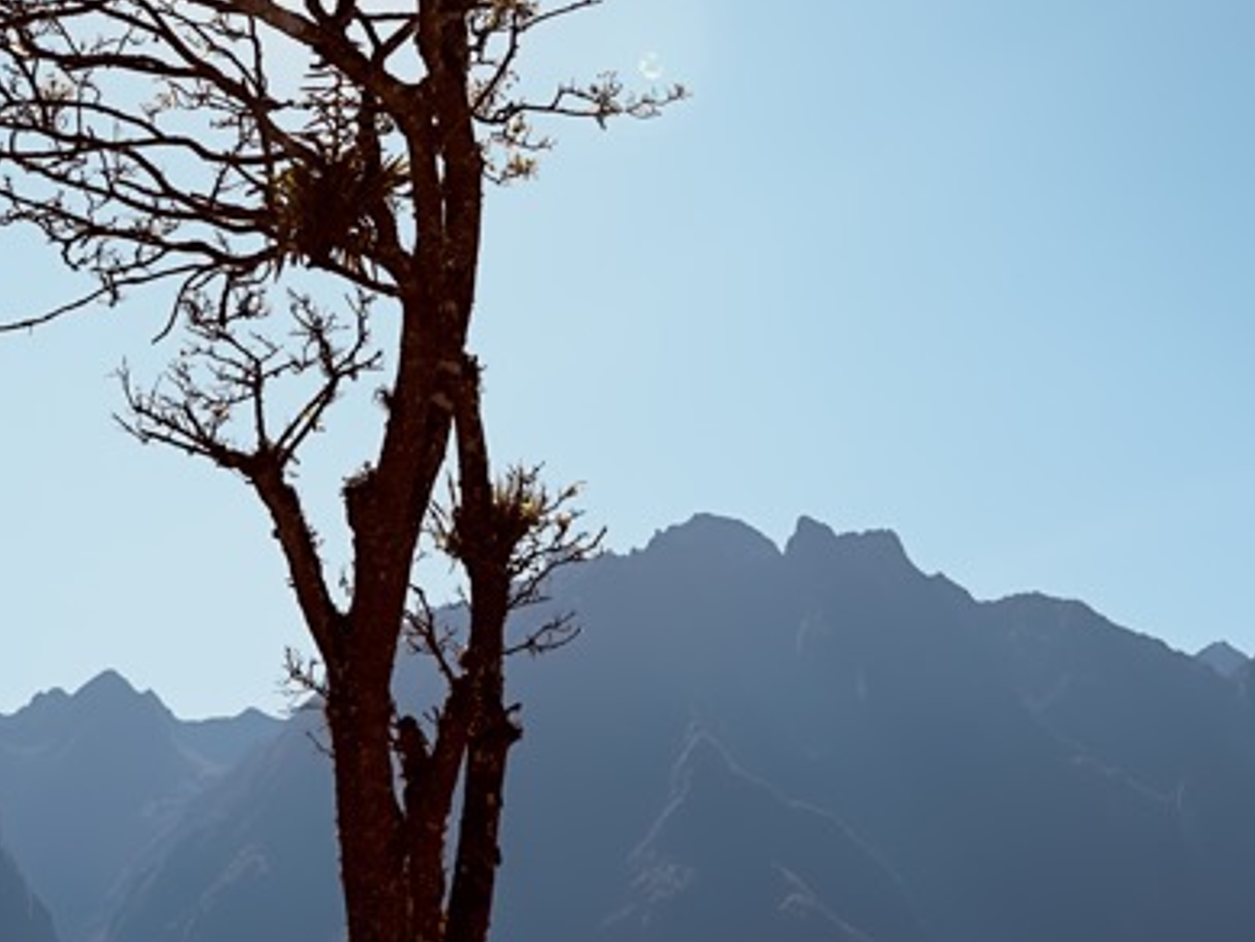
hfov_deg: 26.2
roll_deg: -0.3
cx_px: 461
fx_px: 2684
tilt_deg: +27.4
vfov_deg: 19.0
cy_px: -132
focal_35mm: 74
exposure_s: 1/12048
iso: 100
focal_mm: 6.86
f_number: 1.78
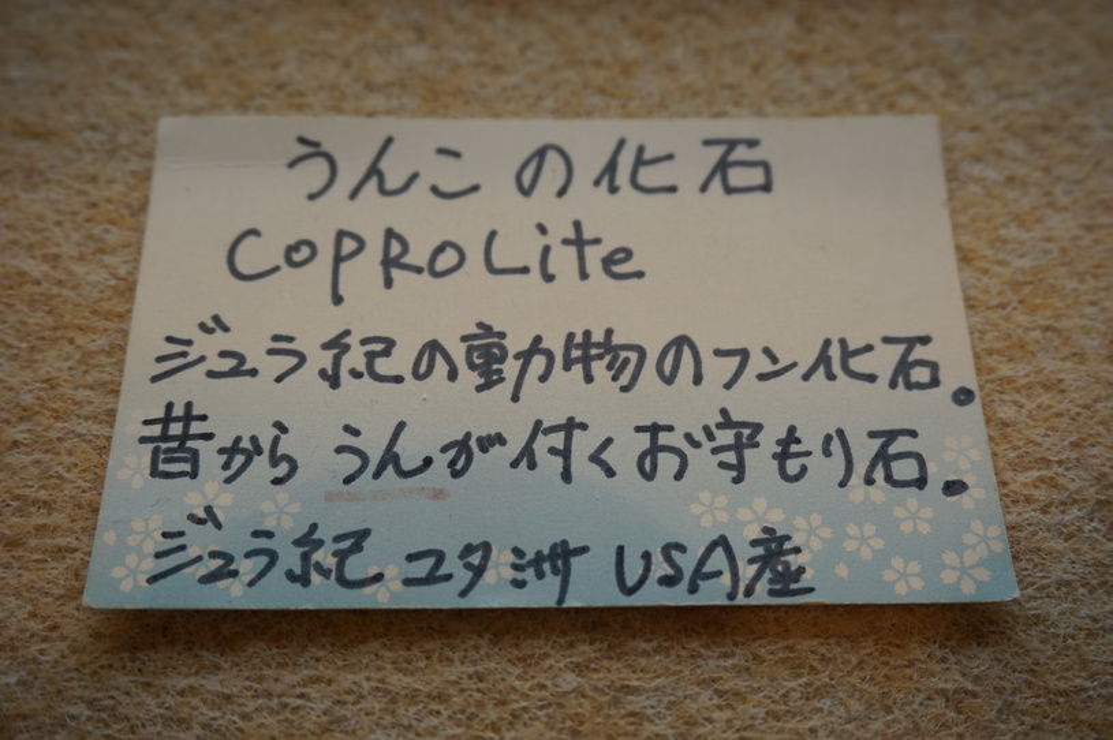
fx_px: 1251
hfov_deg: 48.0
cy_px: 370
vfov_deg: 33.0
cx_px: 556
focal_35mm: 40
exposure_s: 1/200
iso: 100
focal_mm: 27
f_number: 5
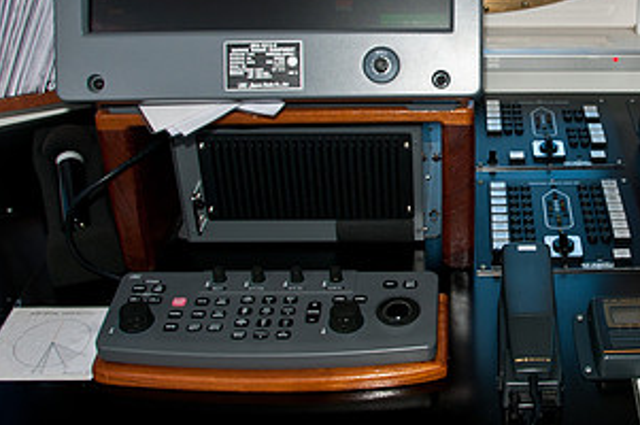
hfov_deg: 36.4
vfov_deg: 25.8
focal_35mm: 52
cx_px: 544
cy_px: 139
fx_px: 923
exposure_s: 1/60
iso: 200
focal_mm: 18
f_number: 8
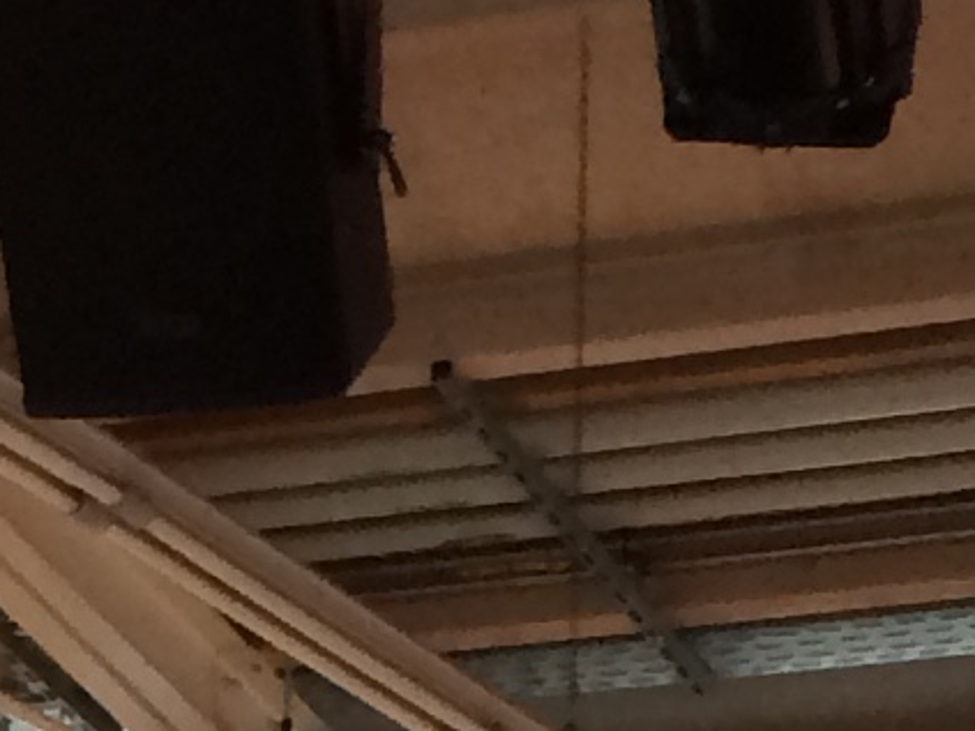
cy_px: 2283
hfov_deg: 8.8
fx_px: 6307
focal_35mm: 224
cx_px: 320
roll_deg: -0.7
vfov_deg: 6.1
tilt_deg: +0.1
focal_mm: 4.15
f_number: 2.2
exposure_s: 1/30
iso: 40
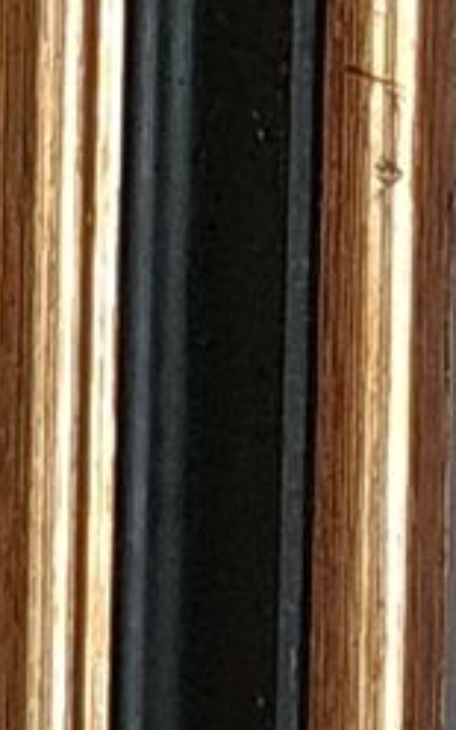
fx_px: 4414
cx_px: -1936
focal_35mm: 222
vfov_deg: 9.3
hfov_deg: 4.8
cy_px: 833
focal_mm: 5.4
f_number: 1.8
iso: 50
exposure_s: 1/50
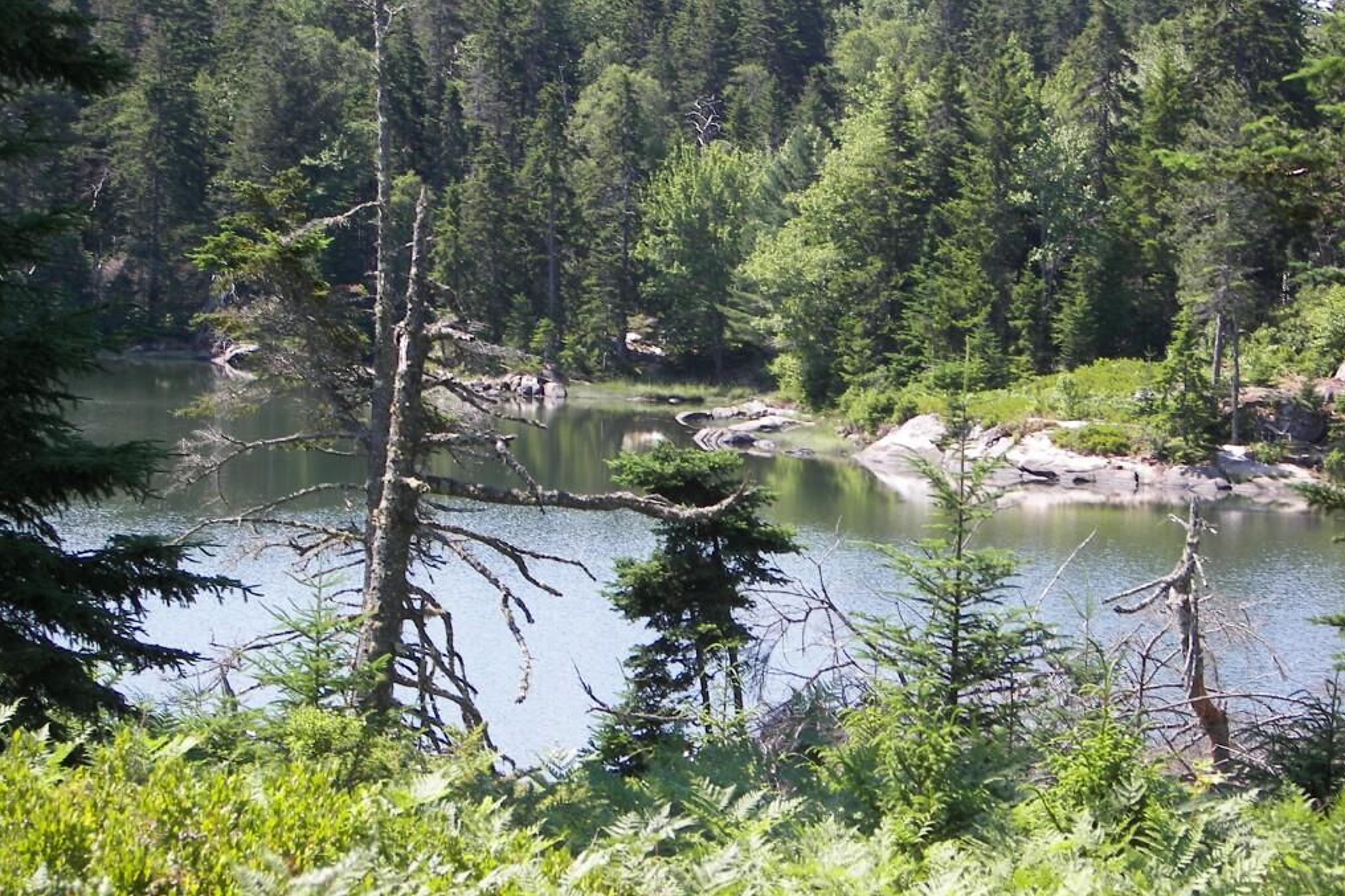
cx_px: 675
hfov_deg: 15.7
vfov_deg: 10.5
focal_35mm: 131
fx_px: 4893
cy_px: 398
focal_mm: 20.7
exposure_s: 1/250
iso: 50
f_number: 3.2
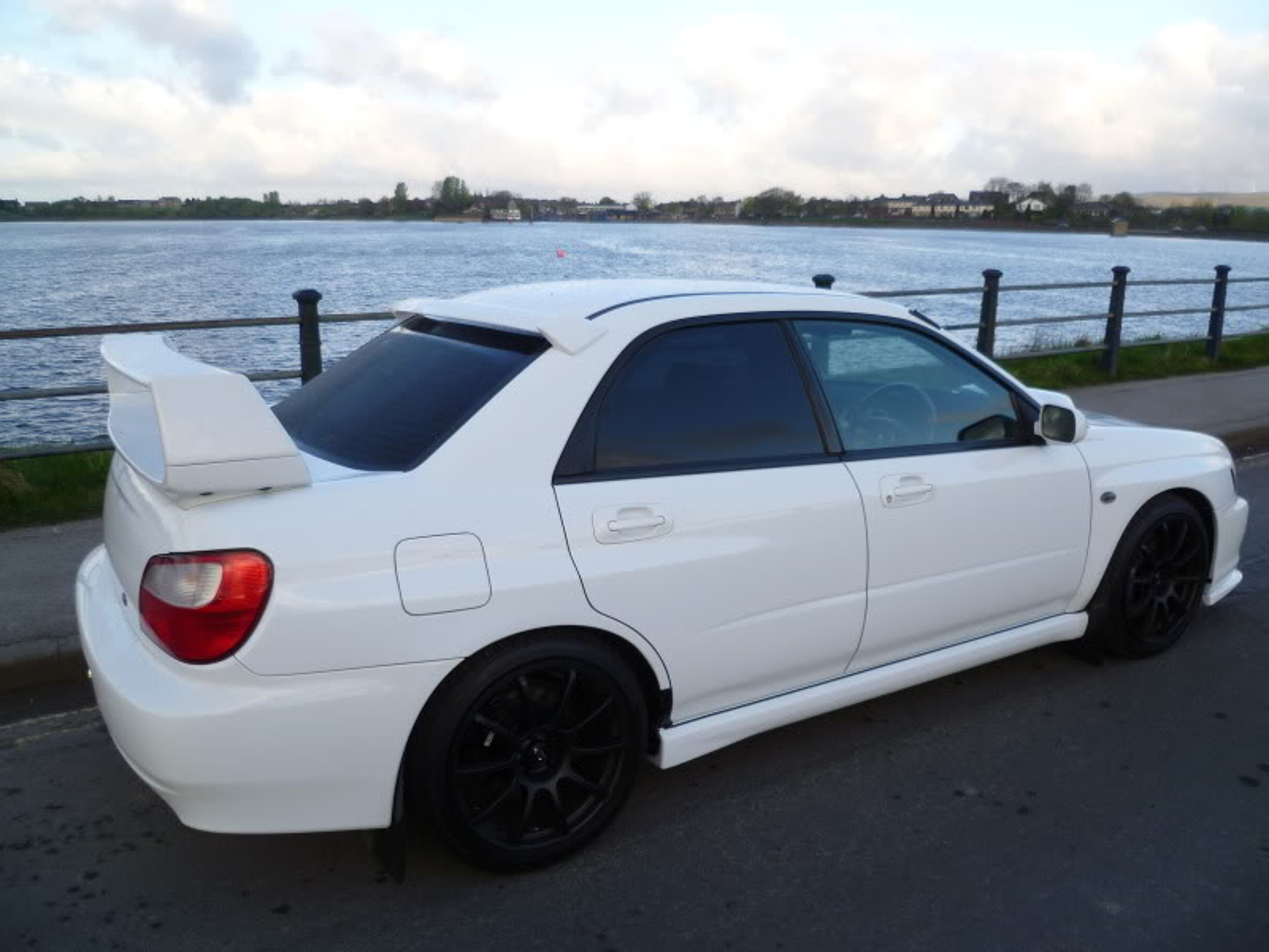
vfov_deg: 49.7
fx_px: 1026
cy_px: 476
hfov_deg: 63.4
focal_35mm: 28
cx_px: 634
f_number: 2.8
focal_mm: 5
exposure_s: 1/200
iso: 80
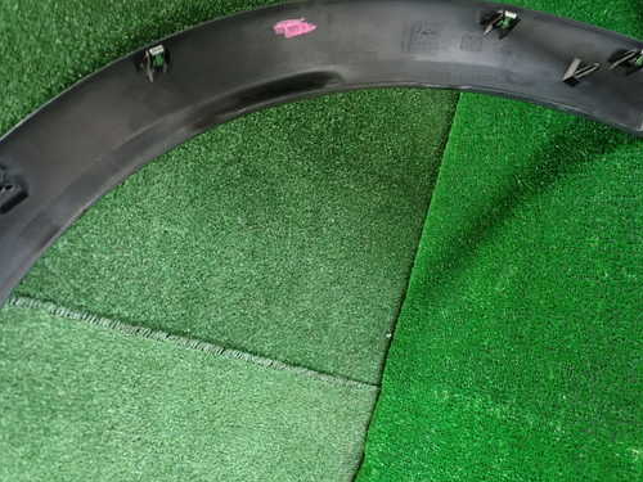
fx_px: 669
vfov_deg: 39.7
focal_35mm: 36
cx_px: 364
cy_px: 248
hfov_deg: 51.2
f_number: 2.3
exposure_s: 1/30
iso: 250
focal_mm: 5.4
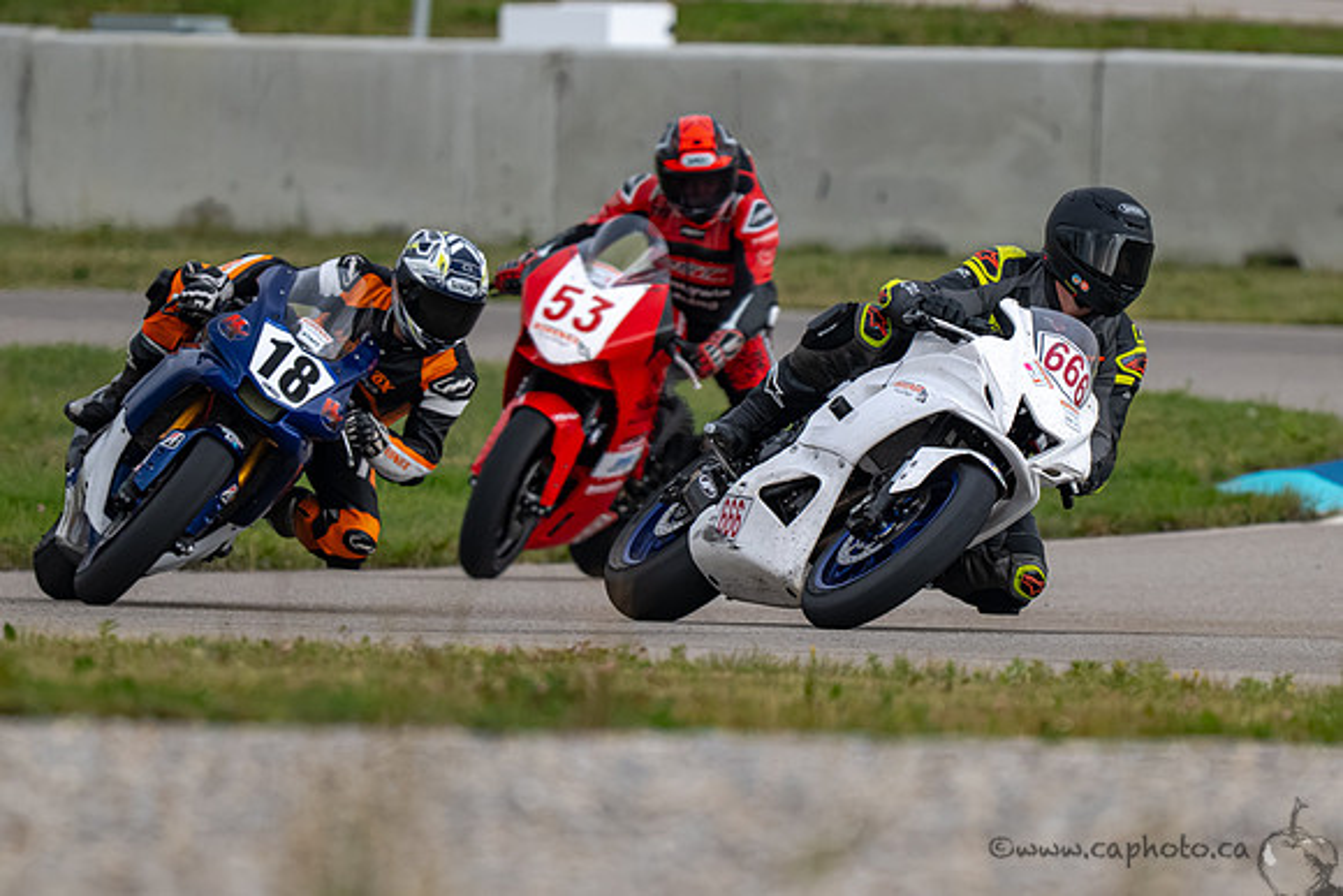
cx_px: 800
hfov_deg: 1.9
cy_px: 366
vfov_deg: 1.3
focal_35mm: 1098
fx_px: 40957
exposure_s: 1/1250
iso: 720
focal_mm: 600
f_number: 6.3
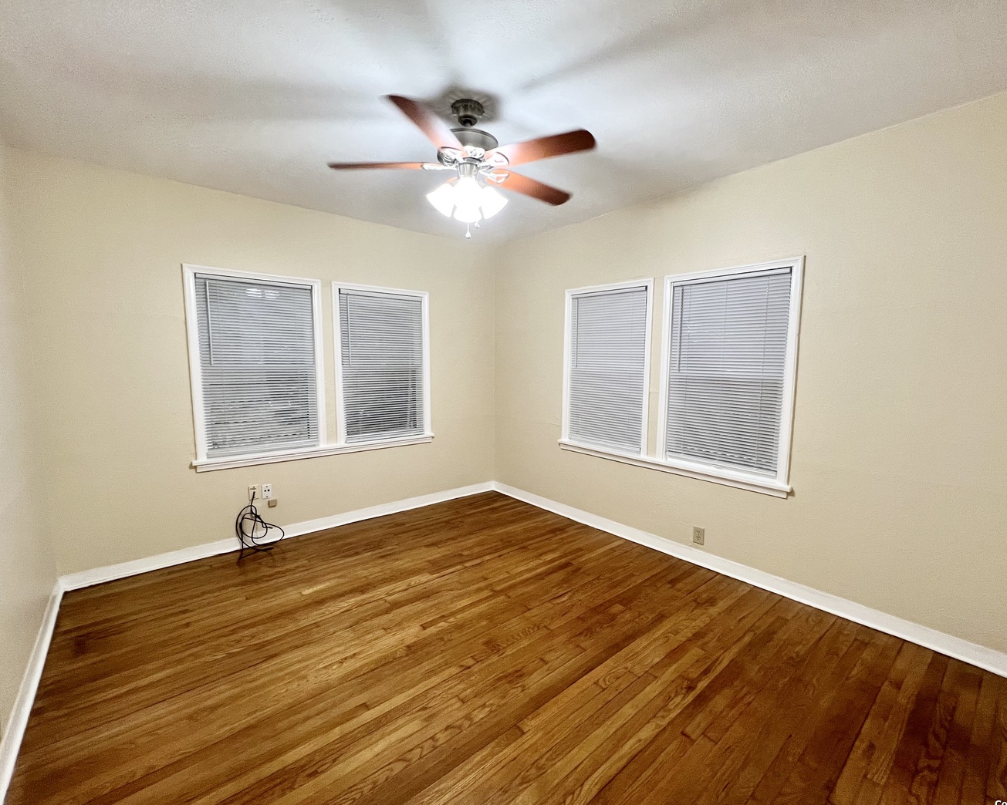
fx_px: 417
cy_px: 406
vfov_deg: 88.0
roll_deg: -0.8
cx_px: 521
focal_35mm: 14
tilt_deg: -6.8
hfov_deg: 100.7
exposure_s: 1/60
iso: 200
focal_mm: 1.57
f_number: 1.8
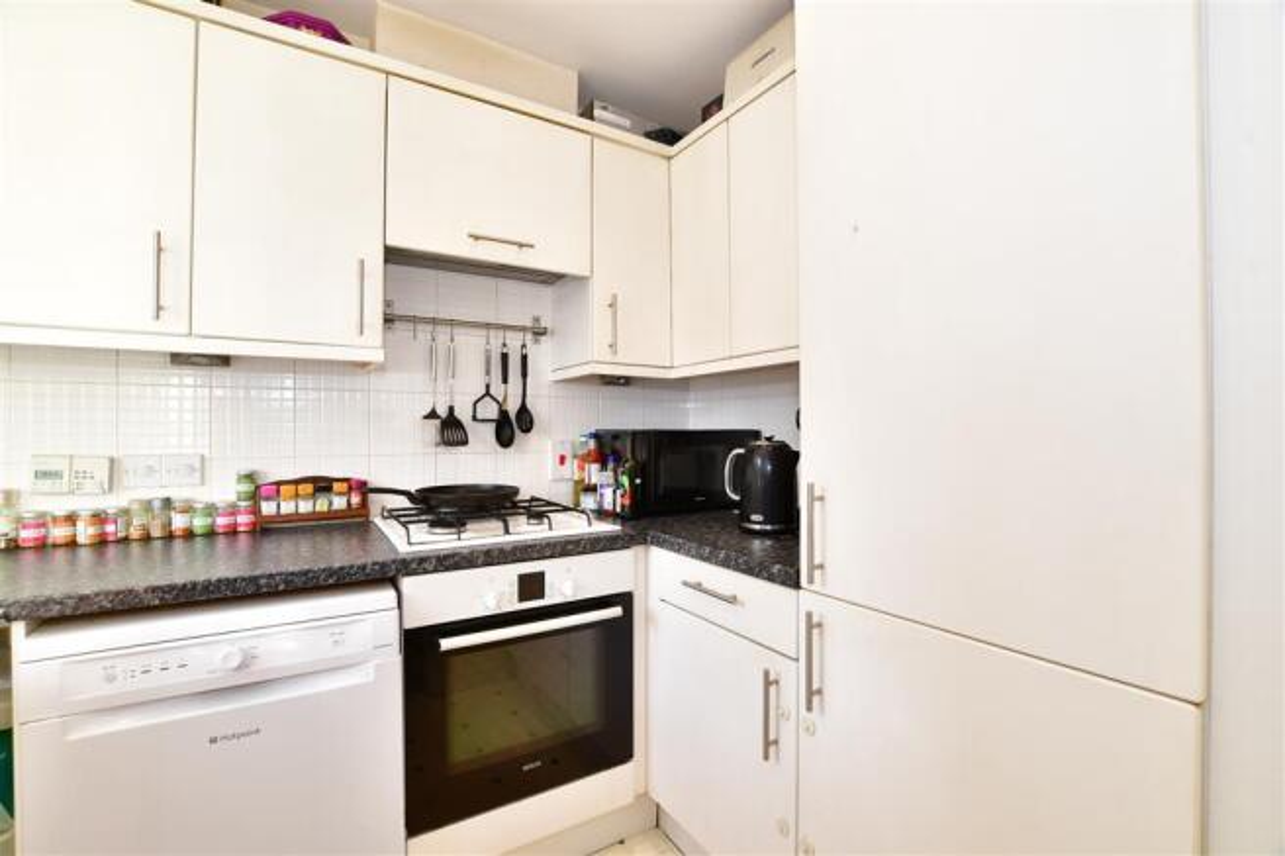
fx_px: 535
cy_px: 428
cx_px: 642
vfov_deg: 77.3
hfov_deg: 100.4
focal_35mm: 15
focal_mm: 10
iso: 200
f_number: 8
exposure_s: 1/8
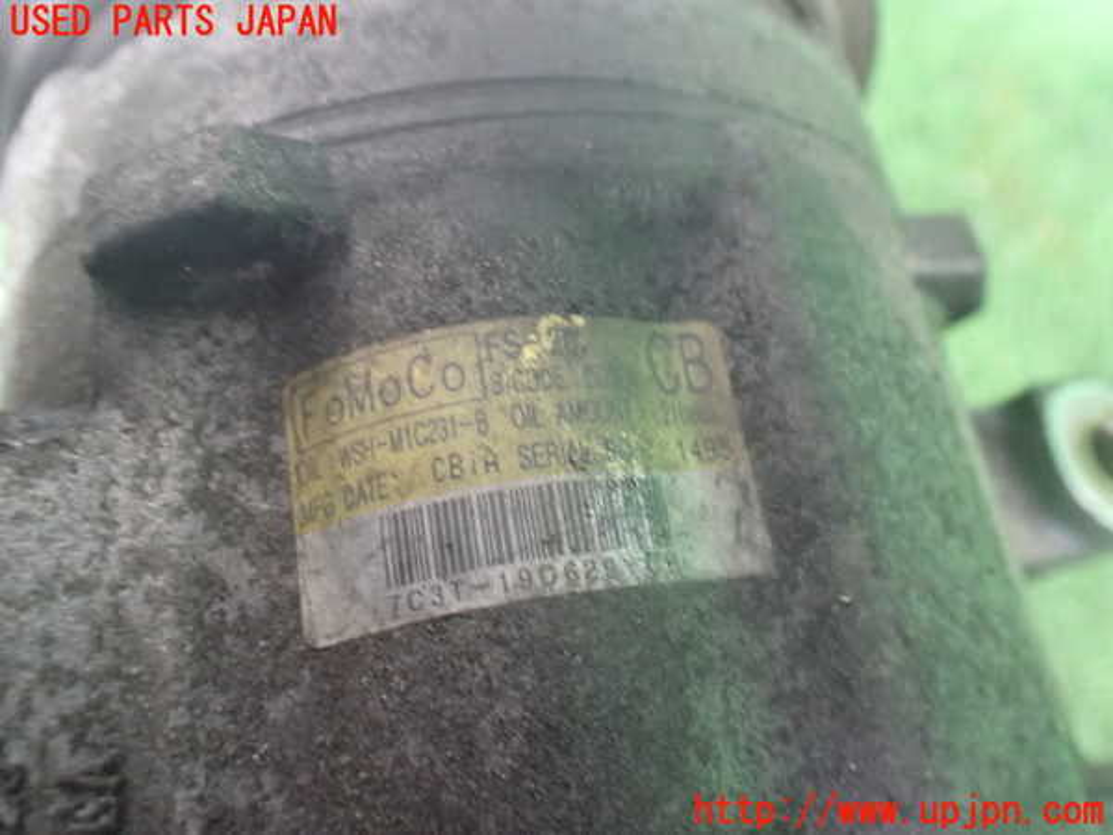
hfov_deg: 60.0
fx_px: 965
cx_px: 556
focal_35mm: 30
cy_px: 418
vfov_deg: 46.8
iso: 1250
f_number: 2.3
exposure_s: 1/30
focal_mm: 5.4
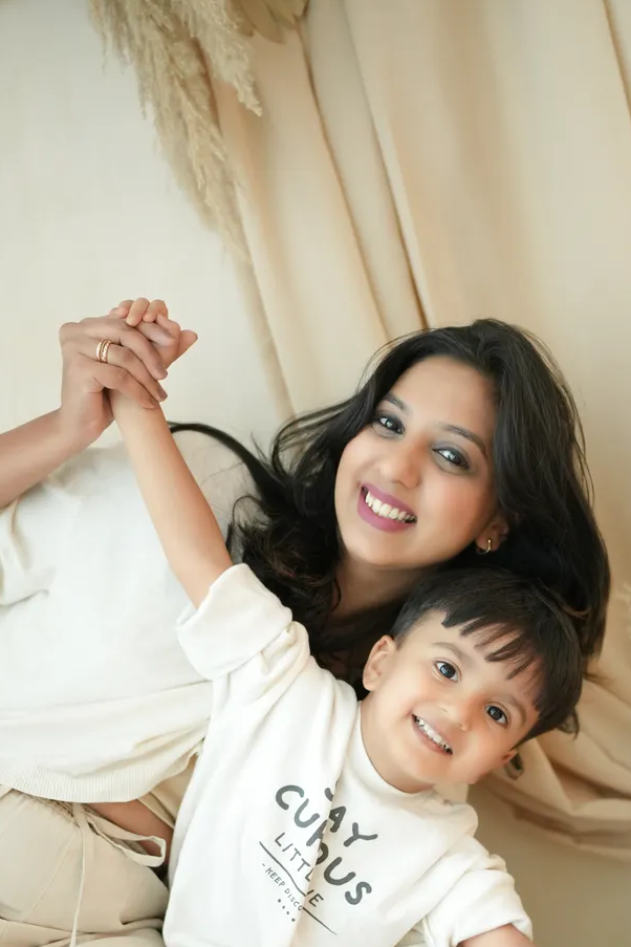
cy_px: 663
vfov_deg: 32.0
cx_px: 345
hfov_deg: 21.9
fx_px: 1630
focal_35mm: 62
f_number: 1.4
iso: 800
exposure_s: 1/200
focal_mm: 35
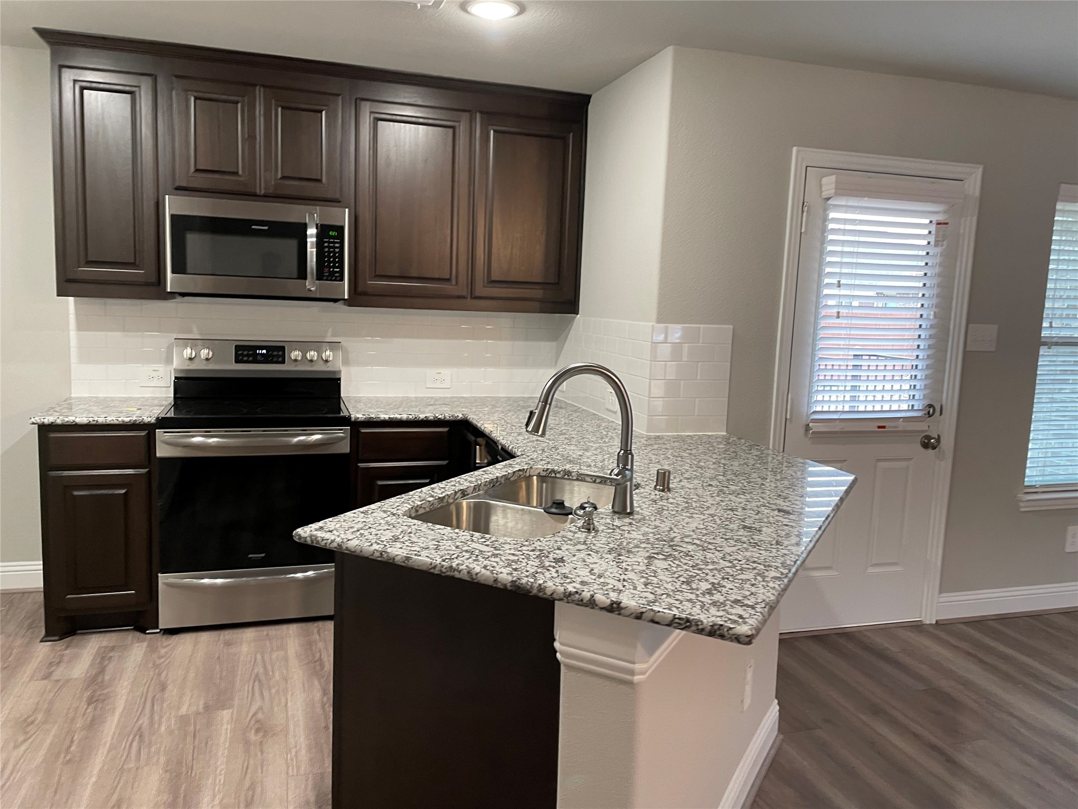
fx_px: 810
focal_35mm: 26
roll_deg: -1.7
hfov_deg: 67.3
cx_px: 539
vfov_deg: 53.1
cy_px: 404
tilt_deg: -4.8
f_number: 1.6
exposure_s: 1/60
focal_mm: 4.2
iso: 125
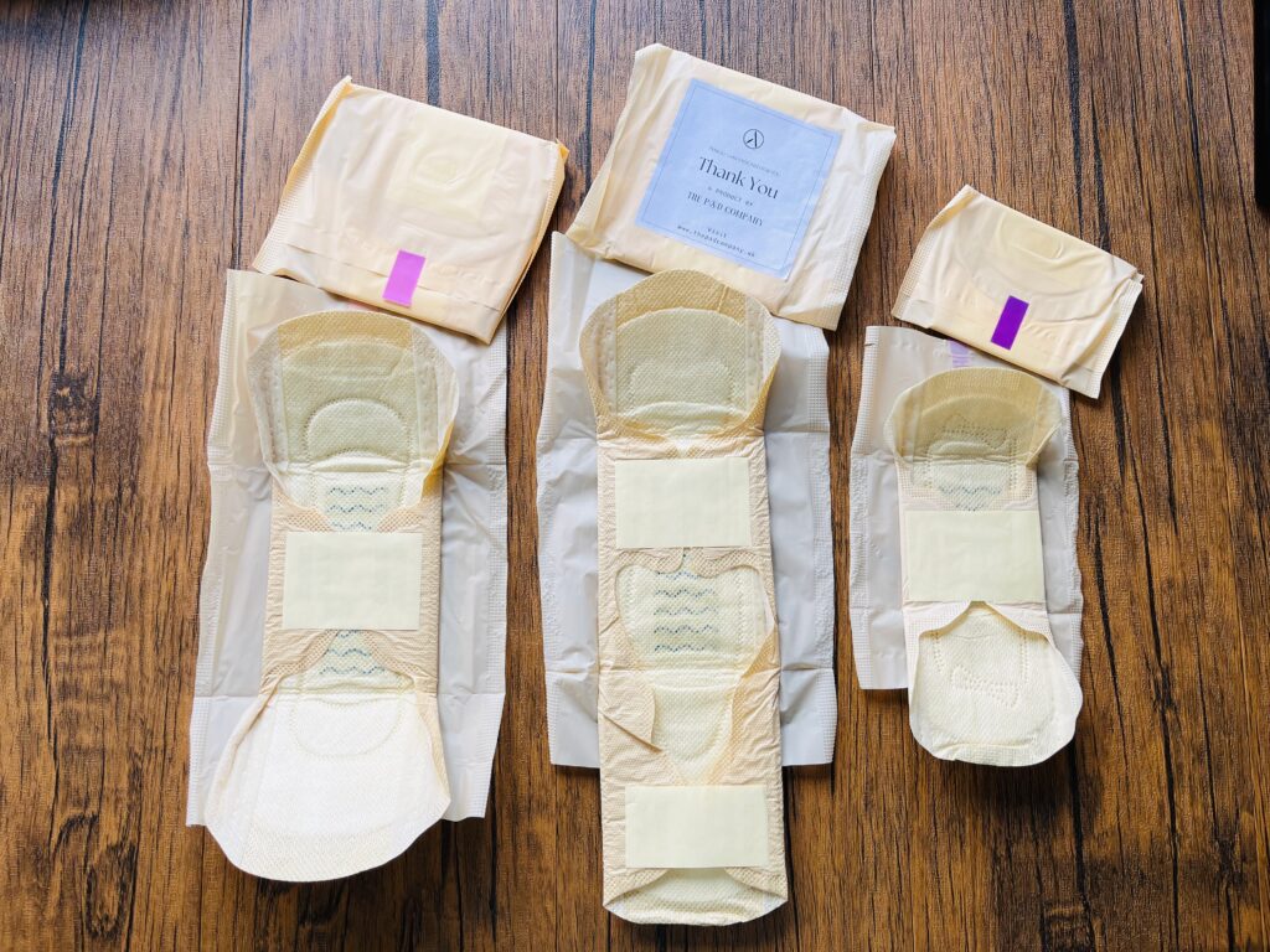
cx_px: 635
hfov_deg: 67.3
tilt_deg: -83.3
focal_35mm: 26
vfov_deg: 53.1
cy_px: 476
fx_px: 954
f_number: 1.6
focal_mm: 5.1
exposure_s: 1/145
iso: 32
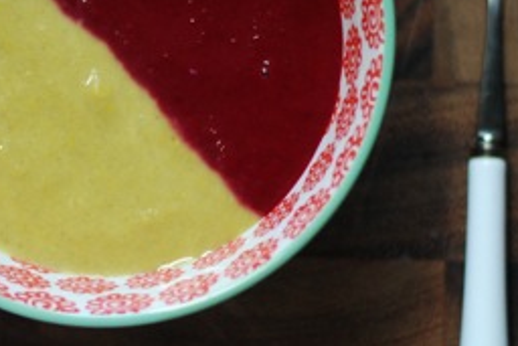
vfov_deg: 7.8
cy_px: 96
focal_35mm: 176
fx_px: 2534
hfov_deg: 11.6
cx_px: 99
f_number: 2.2
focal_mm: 50
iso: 800
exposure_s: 1/200
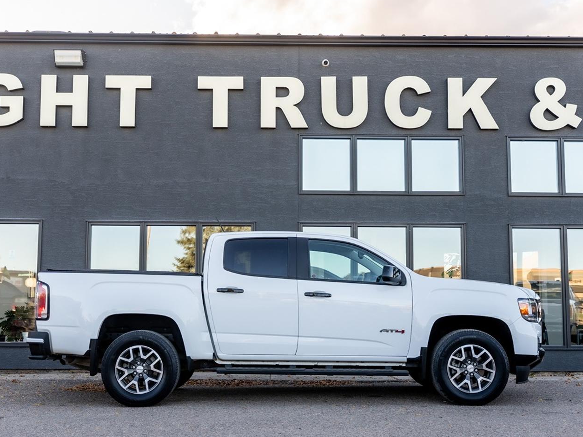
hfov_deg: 40.4
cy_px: 228
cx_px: 284
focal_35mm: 47
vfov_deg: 30.9
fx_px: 792
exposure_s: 1/320
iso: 100
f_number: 4
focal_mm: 32.5
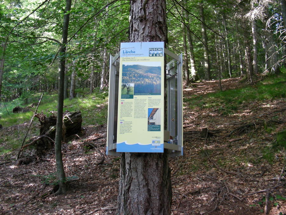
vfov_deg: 37.7
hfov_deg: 49.0
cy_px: 108
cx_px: 143
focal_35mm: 38
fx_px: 314
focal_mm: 6.3
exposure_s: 1/30
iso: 107
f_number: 3.5
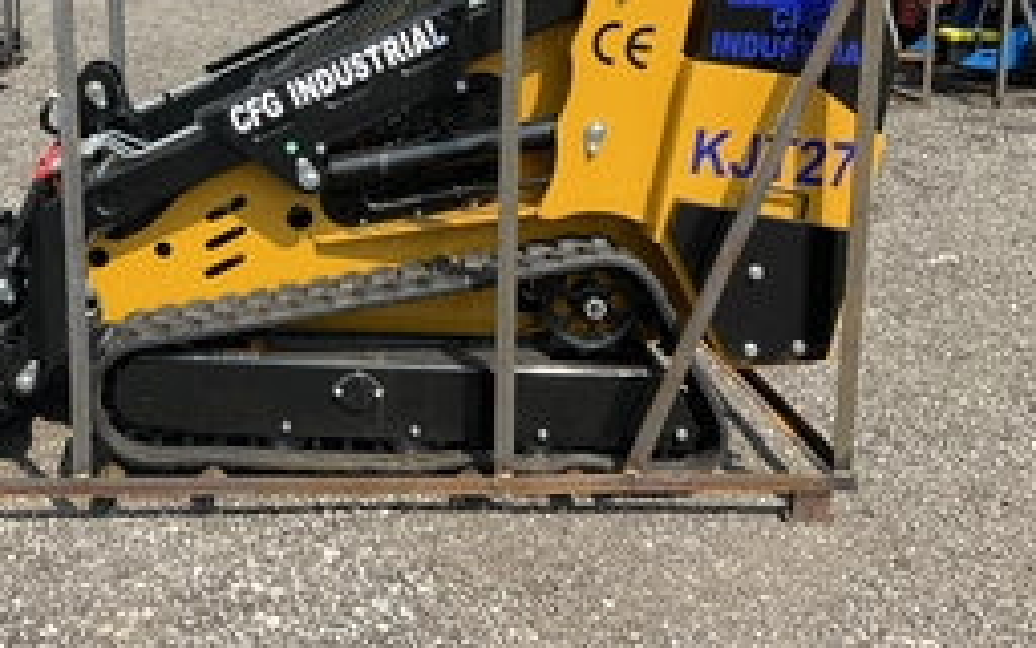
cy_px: 105
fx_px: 1355
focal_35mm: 48
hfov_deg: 40.6
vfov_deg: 26.2
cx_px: 259
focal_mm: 3
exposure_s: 1/1144
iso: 25
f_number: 1.8
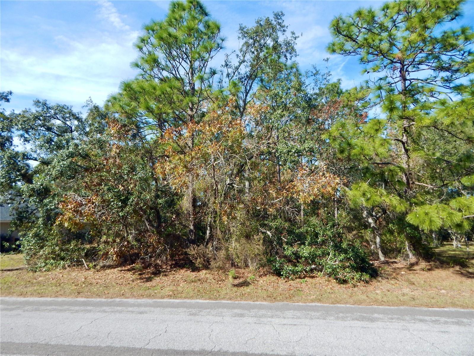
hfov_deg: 76.4
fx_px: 301
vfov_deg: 61.1
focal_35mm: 22
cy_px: 178
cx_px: 237
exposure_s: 1/400
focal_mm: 4
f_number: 6
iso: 125
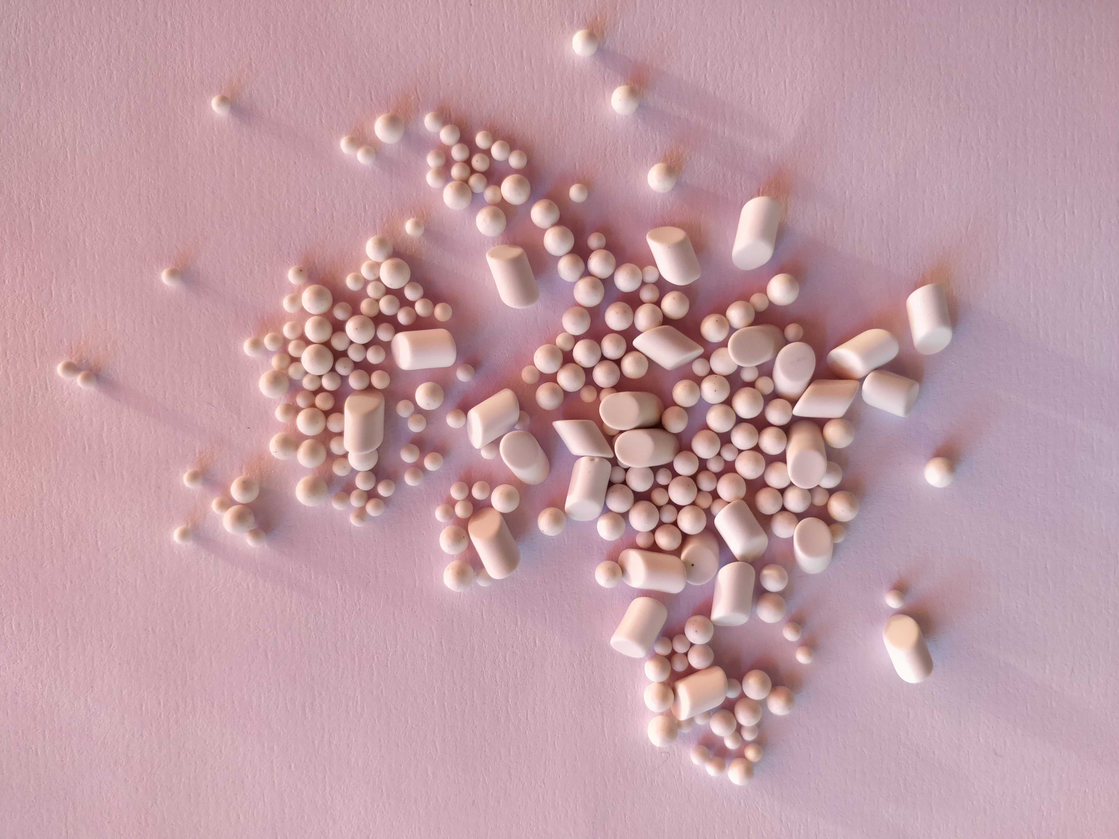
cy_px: 420
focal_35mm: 24
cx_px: 560
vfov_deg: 56.8
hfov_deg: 71.6
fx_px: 776
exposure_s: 1/50
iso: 400
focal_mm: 4.1
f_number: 1.7
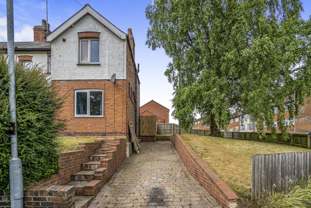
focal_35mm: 16
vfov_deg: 73.8
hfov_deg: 96.7
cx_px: 156
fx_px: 138
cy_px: 104
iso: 100
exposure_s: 1/250
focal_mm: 16
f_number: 11
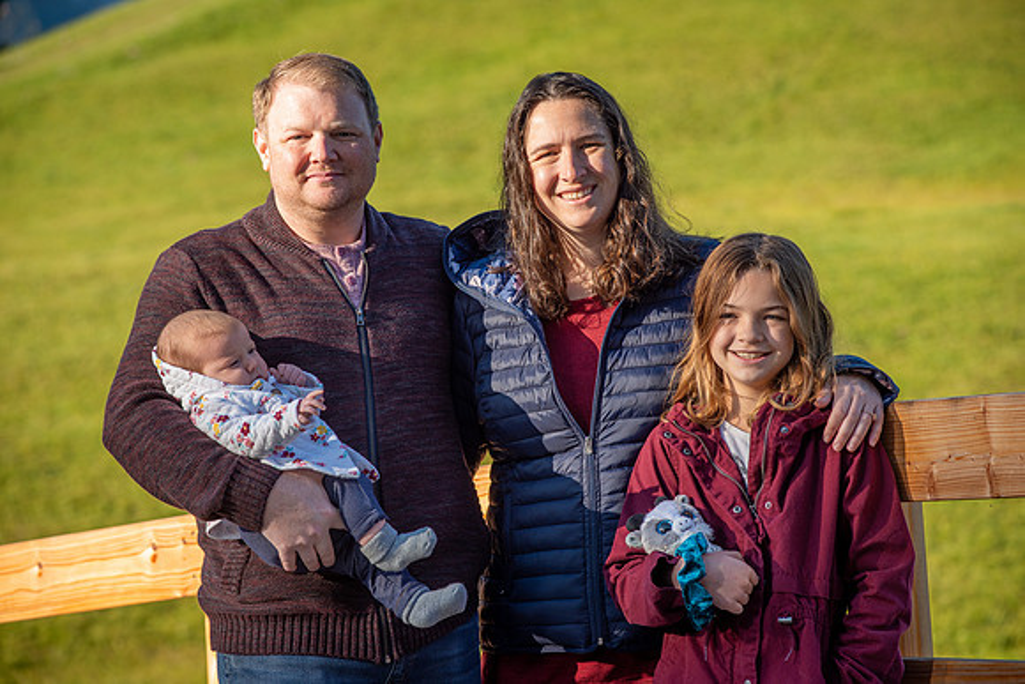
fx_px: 3844
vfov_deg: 10.2
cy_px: 342
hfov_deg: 15.2
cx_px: 512
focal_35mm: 135
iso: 160
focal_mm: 135
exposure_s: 1/250
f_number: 5.6
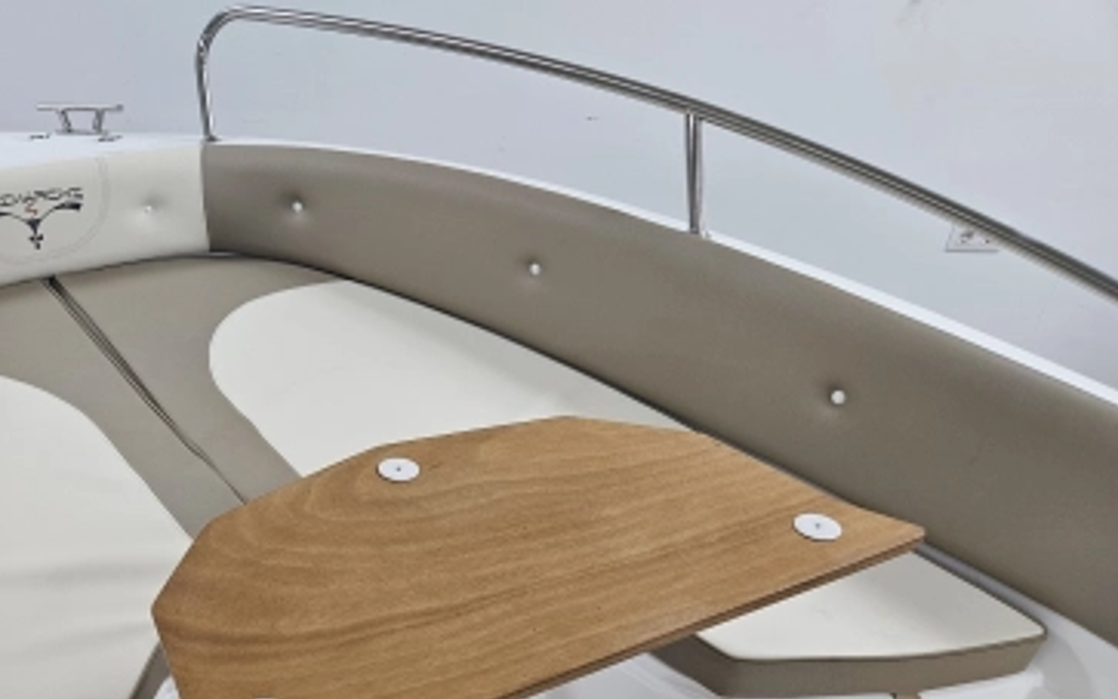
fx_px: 1128
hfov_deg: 50.6
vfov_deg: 32.8
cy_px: 624
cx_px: 280
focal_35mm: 37
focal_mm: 5.4
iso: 160
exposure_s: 1/100
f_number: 1.8
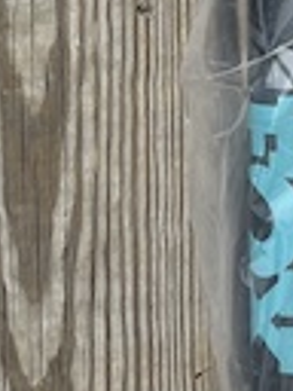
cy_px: -260
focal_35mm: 162
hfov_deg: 8.9
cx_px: 479
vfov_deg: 11.5
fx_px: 1828
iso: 50
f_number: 1.6
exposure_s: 1/2967
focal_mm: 5.1
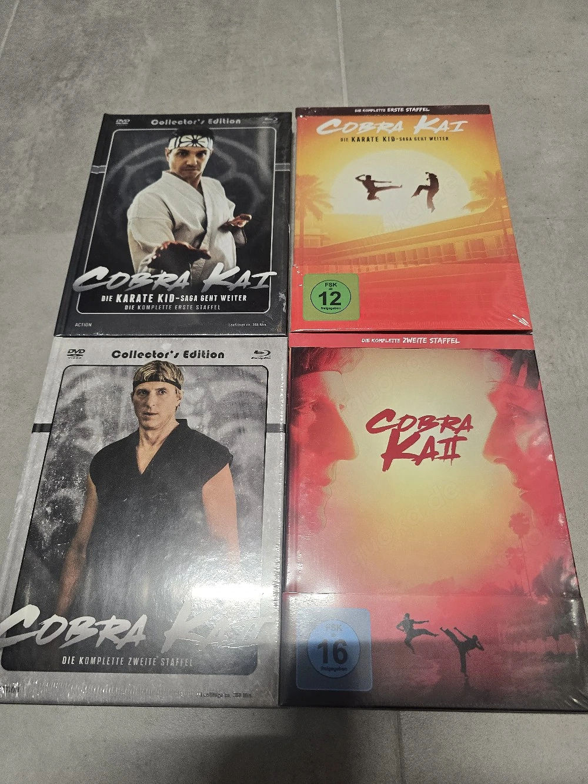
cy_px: 392
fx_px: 521
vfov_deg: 73.9
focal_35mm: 23
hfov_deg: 58.9
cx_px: 294
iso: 250
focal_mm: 6.3
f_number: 1.7
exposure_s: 1/101
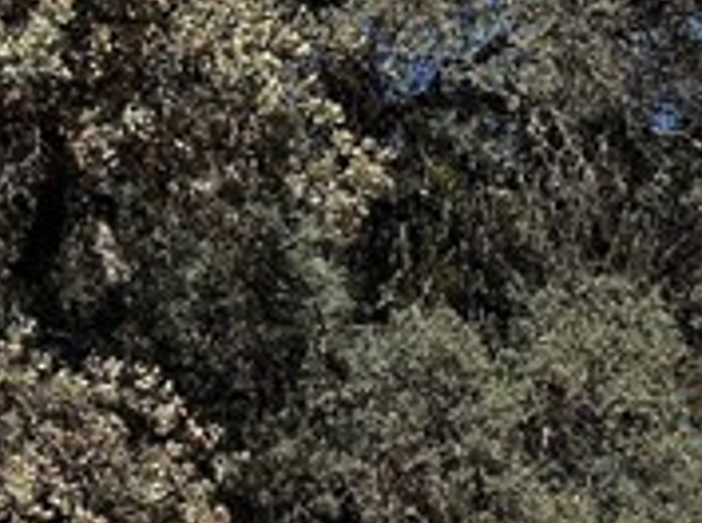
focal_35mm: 87
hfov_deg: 22.4
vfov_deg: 15.0
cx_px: 488
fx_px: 1761
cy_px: 891
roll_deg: +2.8
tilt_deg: -3.8
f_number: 1.78
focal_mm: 6.86
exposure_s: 1/4762
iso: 80
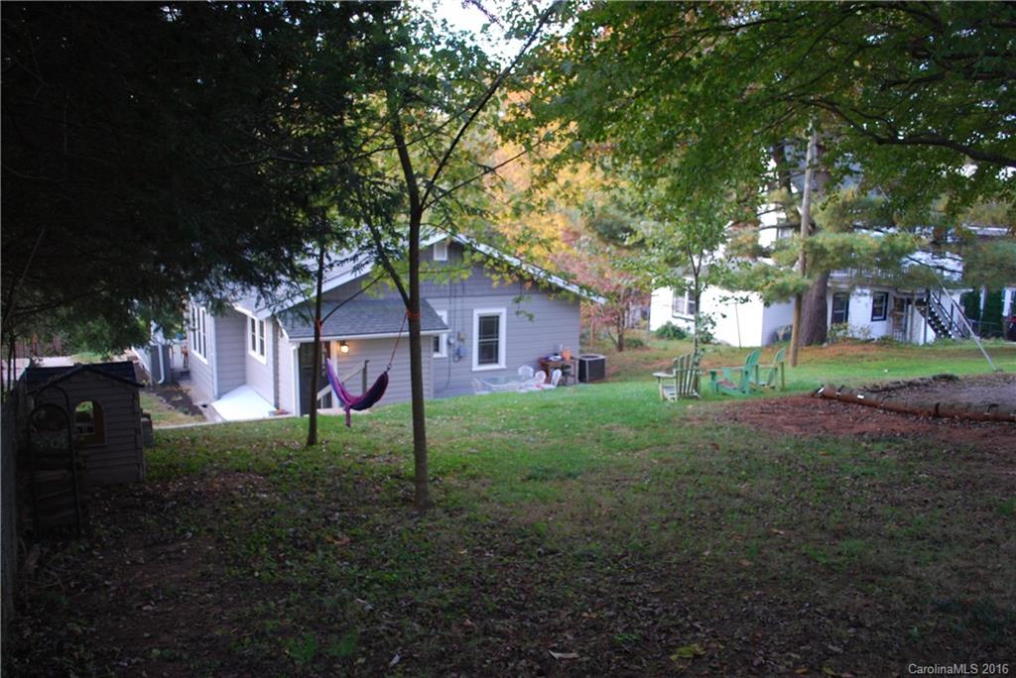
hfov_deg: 61.9
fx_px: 847
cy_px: 339
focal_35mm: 30
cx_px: 508
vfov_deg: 43.7
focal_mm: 20
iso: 200
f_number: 3.8
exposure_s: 1/40
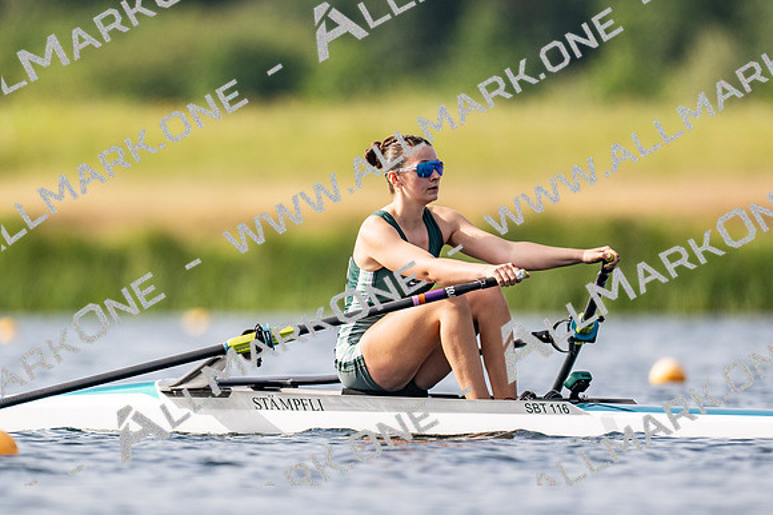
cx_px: 386
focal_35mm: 900
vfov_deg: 1.5
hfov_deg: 2.3
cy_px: 258
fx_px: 19313
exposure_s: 1/2500
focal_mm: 600
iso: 180
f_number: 4
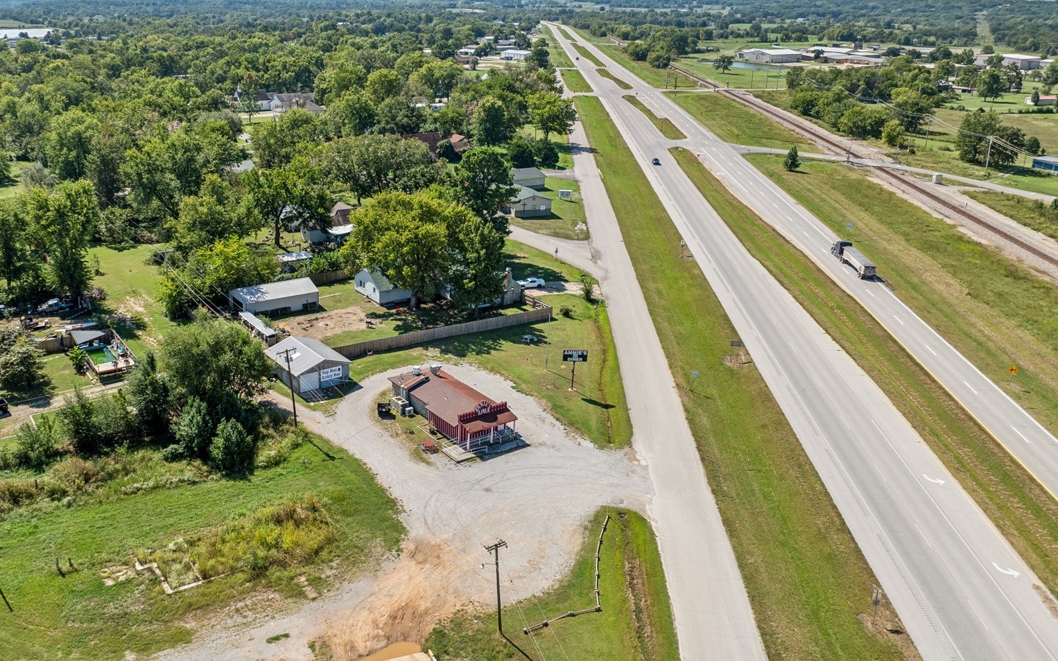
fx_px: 923
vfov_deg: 39.4
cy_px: 285
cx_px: 405
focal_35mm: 32
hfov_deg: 59.0
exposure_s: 1/3200
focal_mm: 12.3
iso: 130
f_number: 2.8
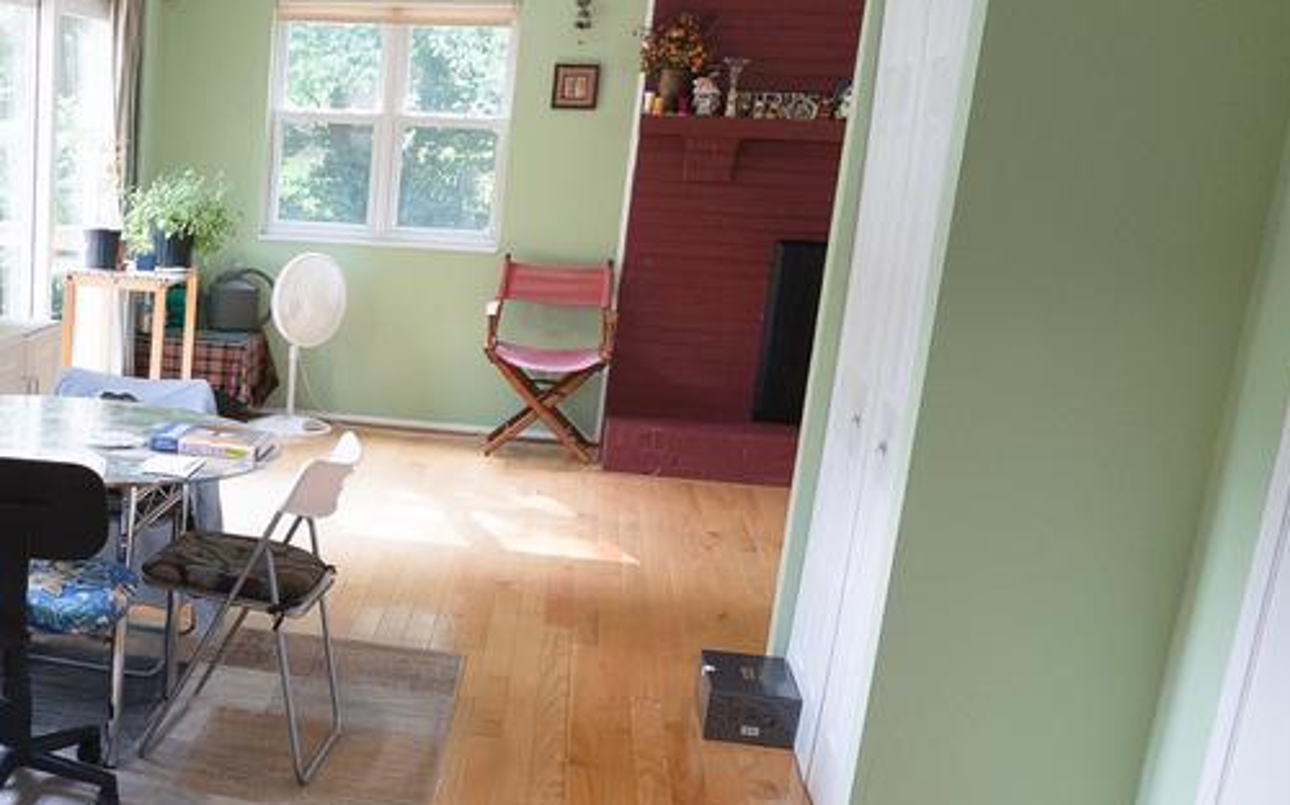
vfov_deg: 27.1
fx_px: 1652
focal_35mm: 47
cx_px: 83
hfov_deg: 39.0
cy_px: 574
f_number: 4.5
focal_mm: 16
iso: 12800
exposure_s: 1/1250
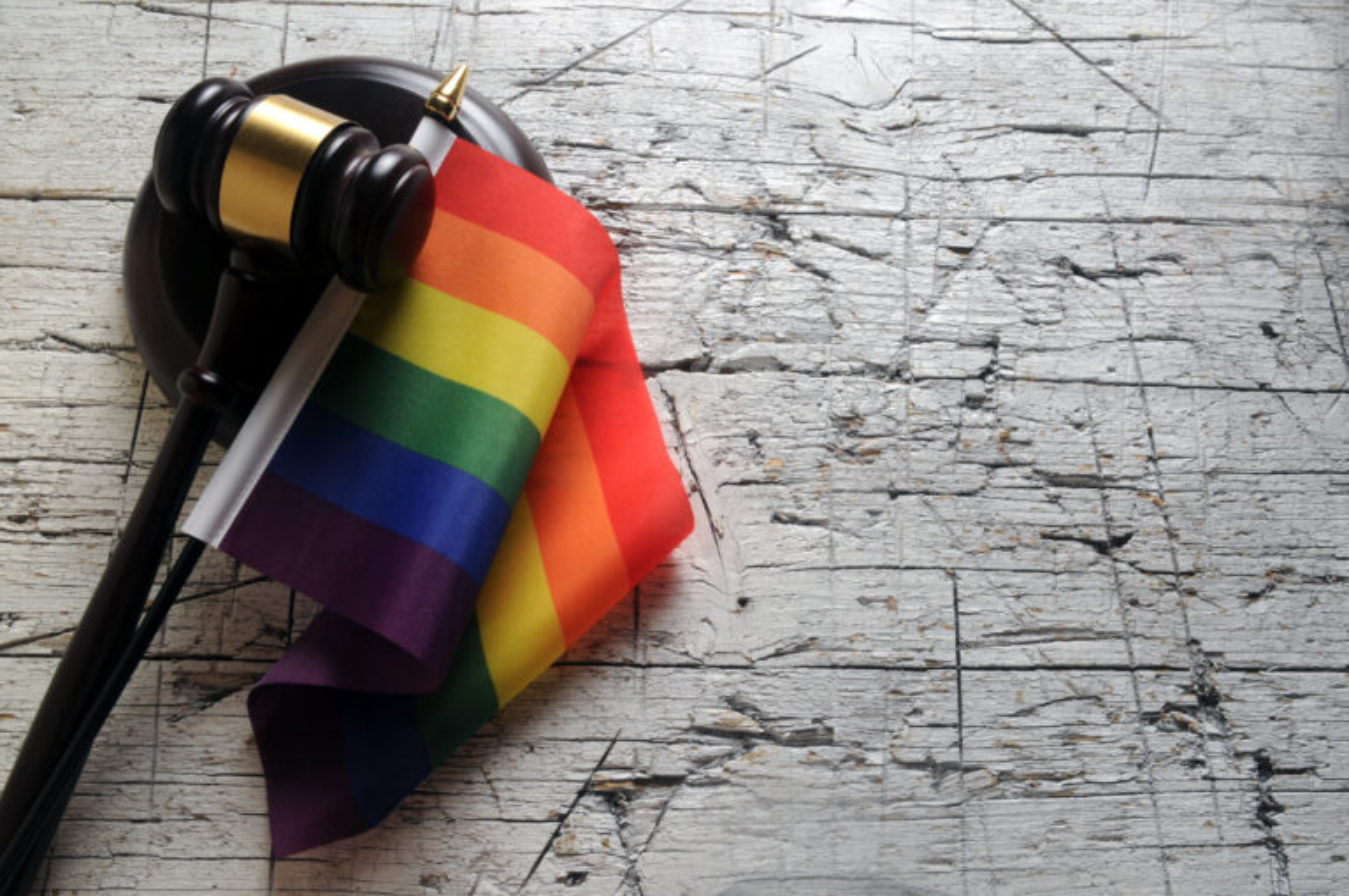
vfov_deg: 35.4
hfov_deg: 51.3
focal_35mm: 38
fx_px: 1403
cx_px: 674
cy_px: 448
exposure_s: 1/100
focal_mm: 25
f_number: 20
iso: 200
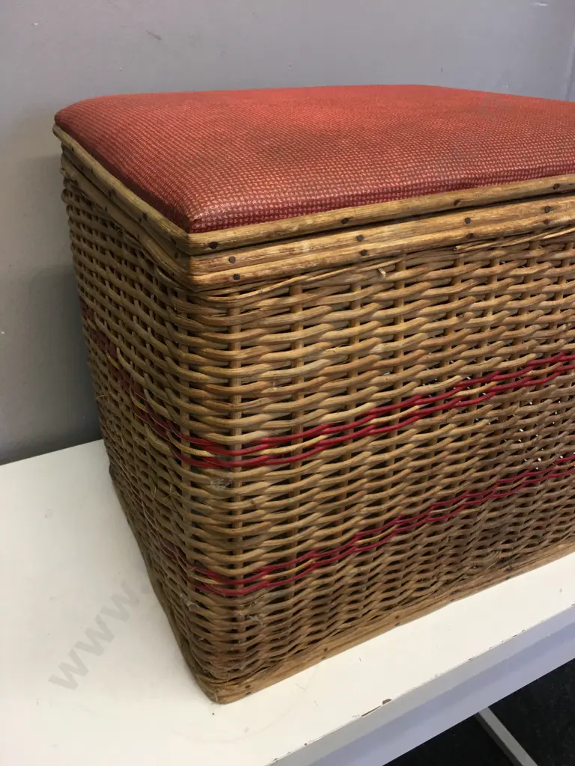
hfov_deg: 48.2
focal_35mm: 29
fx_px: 642
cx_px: 288
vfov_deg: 61.7
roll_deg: -2.9
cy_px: 383
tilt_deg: -28.2
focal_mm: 4.15
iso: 50
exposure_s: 1/33
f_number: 2.2
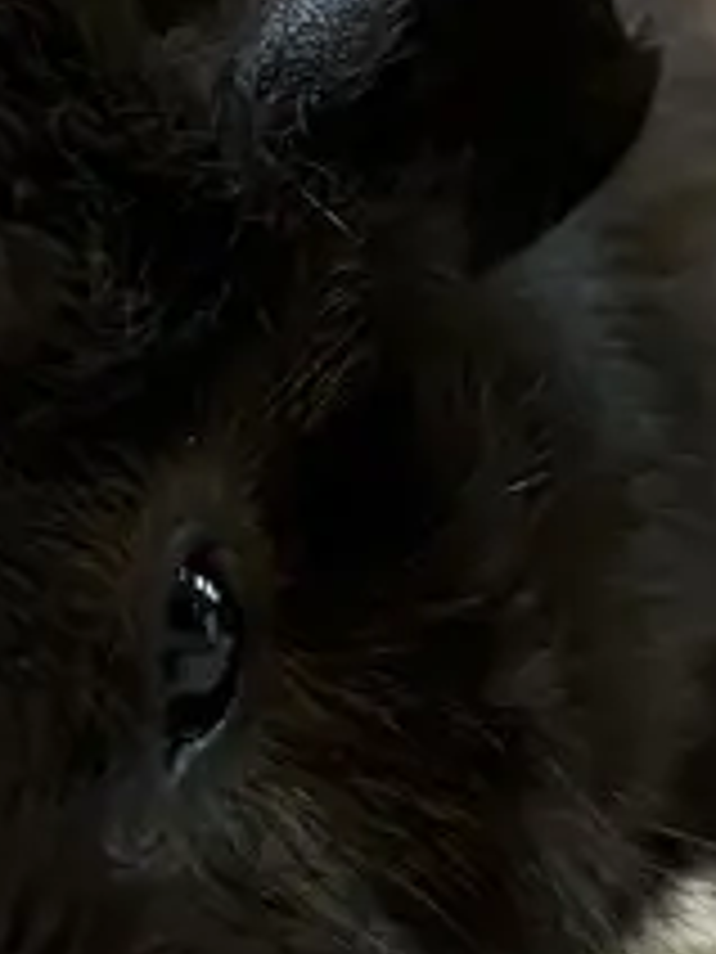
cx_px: 104
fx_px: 4744
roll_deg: -2.9
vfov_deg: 11.4
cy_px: -40
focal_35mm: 172
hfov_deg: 8.6
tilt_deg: -9.7
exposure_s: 1/60
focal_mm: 5.96
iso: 160
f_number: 1.6
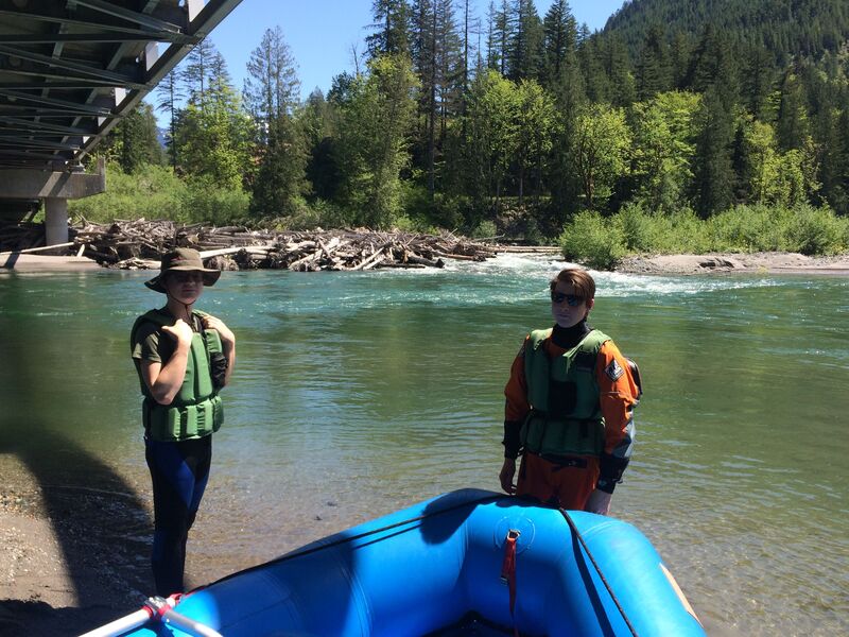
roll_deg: -0.6
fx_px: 711
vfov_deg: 48.2
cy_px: 318
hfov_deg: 61.7
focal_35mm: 29
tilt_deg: -7.9
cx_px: 424
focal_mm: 4.15
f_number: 2.2
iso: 32
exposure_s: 1/1140
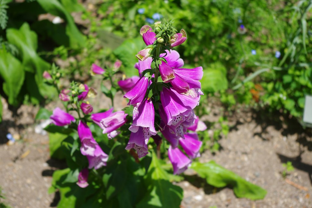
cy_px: 104
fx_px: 711
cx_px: 156
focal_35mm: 82
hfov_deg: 24.8
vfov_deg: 16.7
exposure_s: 1/250
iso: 80
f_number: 6.3
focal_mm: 55
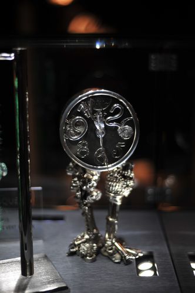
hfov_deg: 26.9
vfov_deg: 39.6
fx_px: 407
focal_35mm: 50
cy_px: 146
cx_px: 98
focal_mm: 50
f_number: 1.8
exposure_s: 1/80
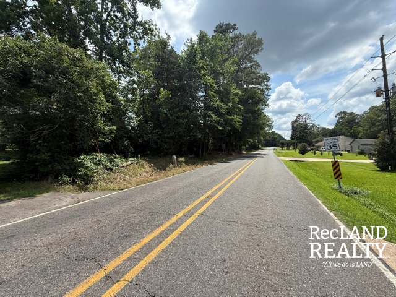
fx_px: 160
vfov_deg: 85.7
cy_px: 148
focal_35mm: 14
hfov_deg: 102.1
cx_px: 198
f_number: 2.2
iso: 64
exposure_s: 1/1211
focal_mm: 2.22
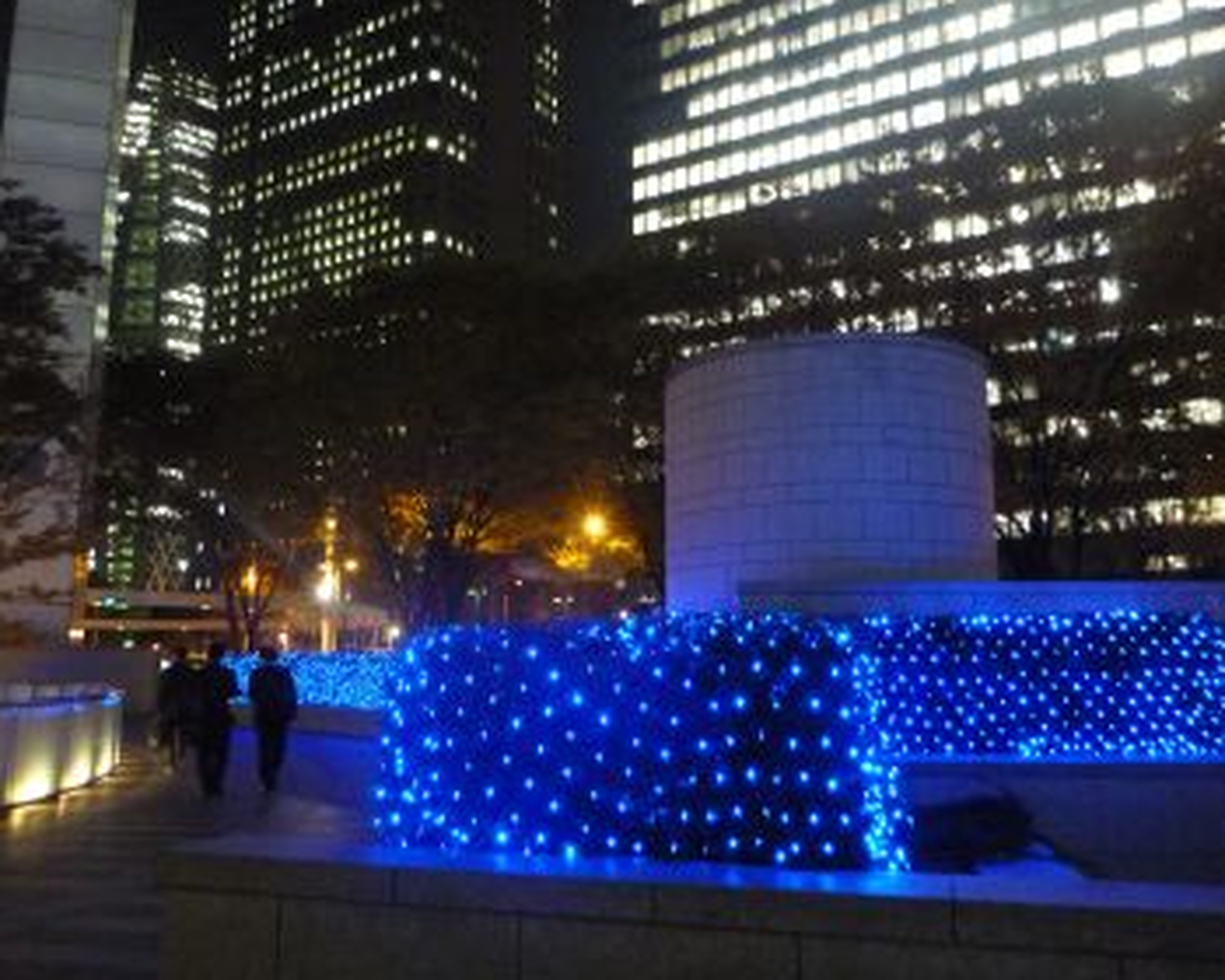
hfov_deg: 58.8
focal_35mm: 30
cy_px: 483
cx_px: 606
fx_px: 1088
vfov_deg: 48.5
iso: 1000
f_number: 3.3
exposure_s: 1/8
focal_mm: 4.9
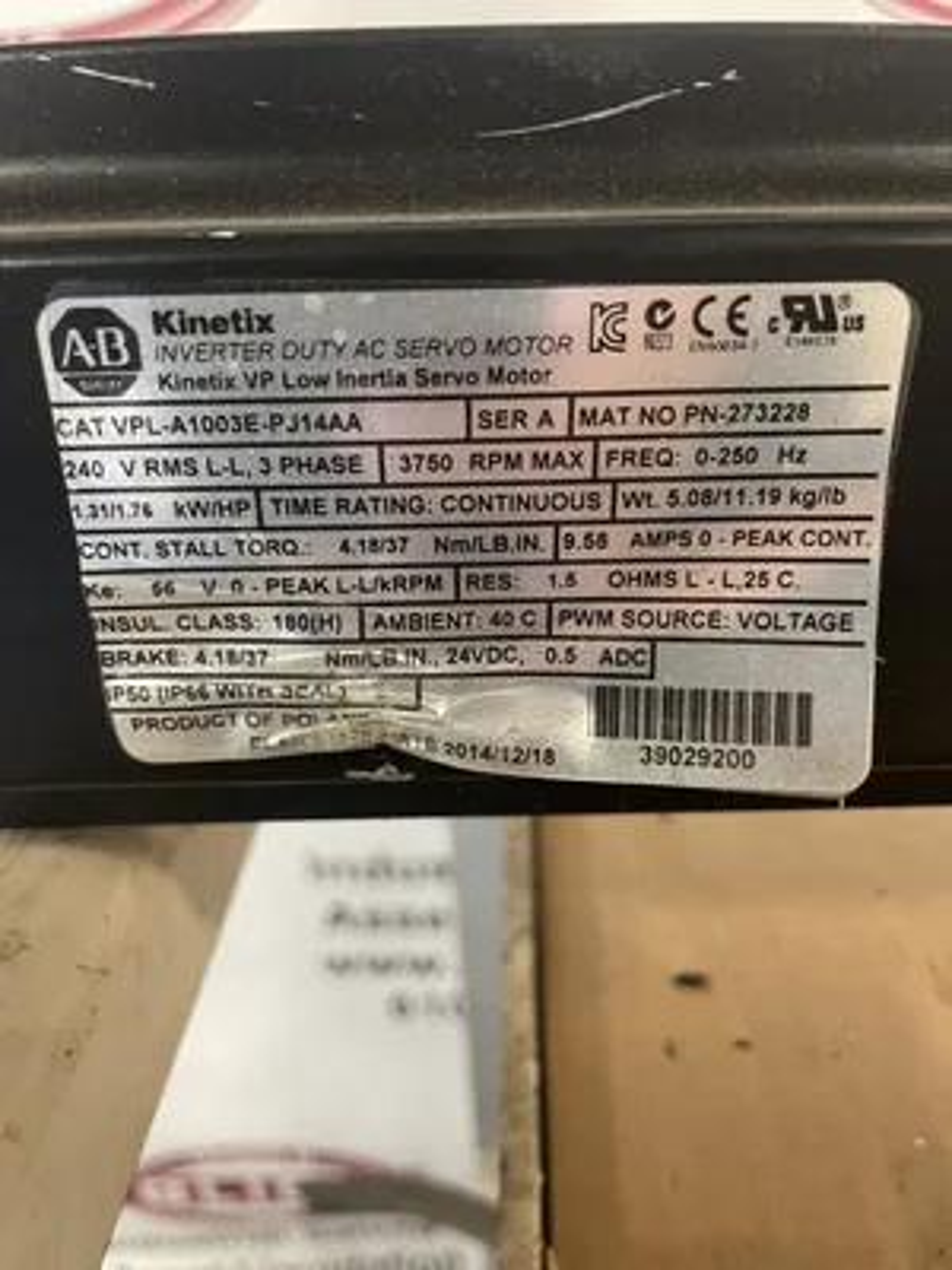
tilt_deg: -25.0
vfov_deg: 67.3
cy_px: 635
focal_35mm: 26
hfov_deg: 53.1
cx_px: 476
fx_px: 953
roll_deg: +2.9
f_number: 1.6
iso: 640
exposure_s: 1/30
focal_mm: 4.2
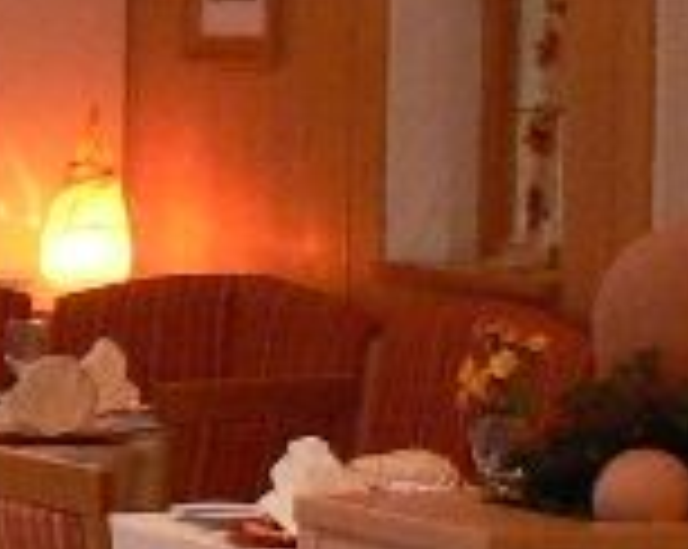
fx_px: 4657
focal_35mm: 229
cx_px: -643
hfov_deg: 8.1
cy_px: 486
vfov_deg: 6.7
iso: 200
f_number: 2.8
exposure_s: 1/6
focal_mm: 7.4
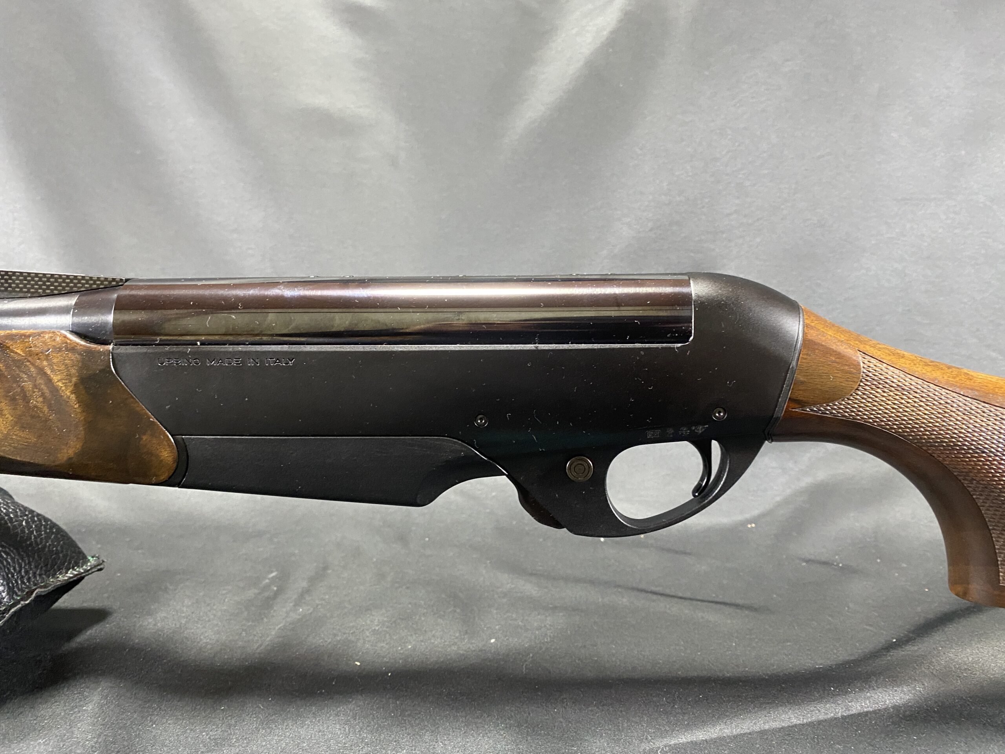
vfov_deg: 53.1
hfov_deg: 67.3
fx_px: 755
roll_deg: -0.4
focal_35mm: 26
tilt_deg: -5.7
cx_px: 502
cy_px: 377
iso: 400
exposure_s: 1/40
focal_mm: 4.25
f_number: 1.8
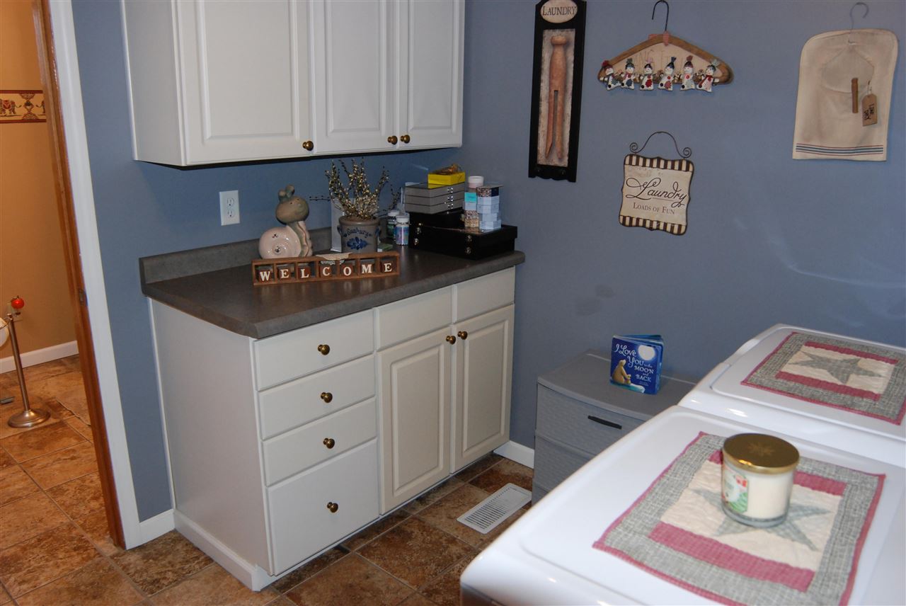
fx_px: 680
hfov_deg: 67.3
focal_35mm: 27
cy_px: 303
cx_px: 453
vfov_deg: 48.0
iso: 800
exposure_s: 1/60
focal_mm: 18
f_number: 5.6
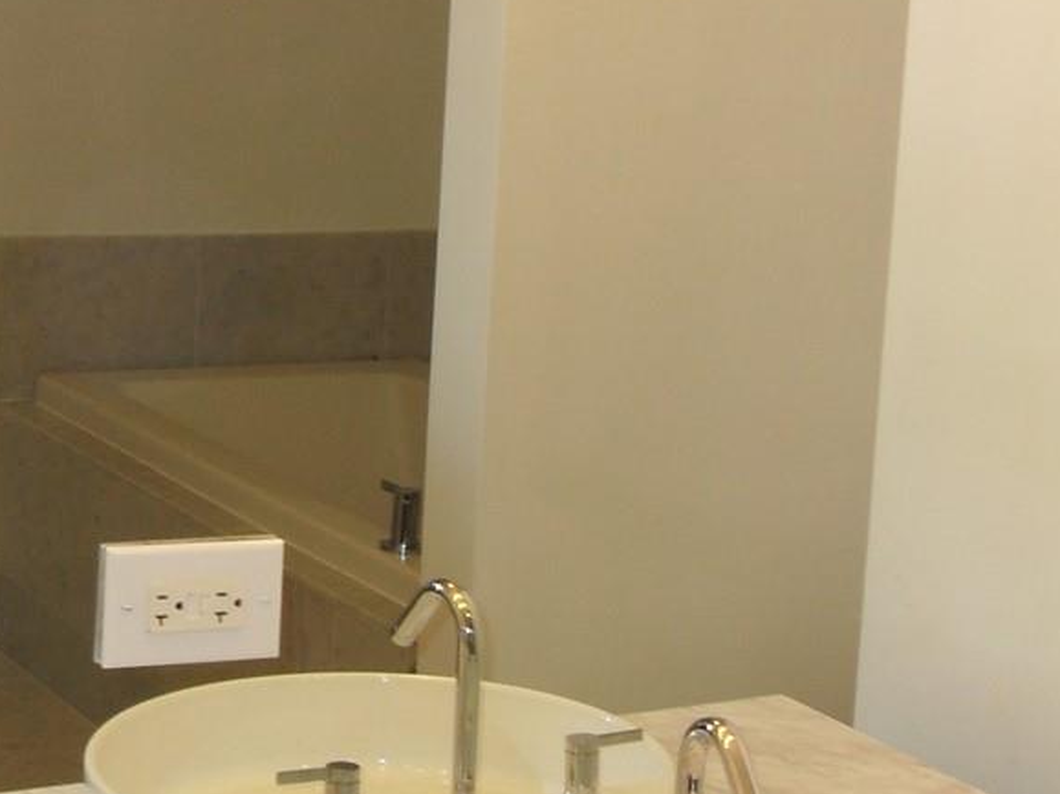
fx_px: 2878
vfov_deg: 15.7
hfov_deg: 20.8
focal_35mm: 94
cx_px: 663
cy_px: 370
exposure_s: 1/45
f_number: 2.8
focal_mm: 6.3
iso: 100
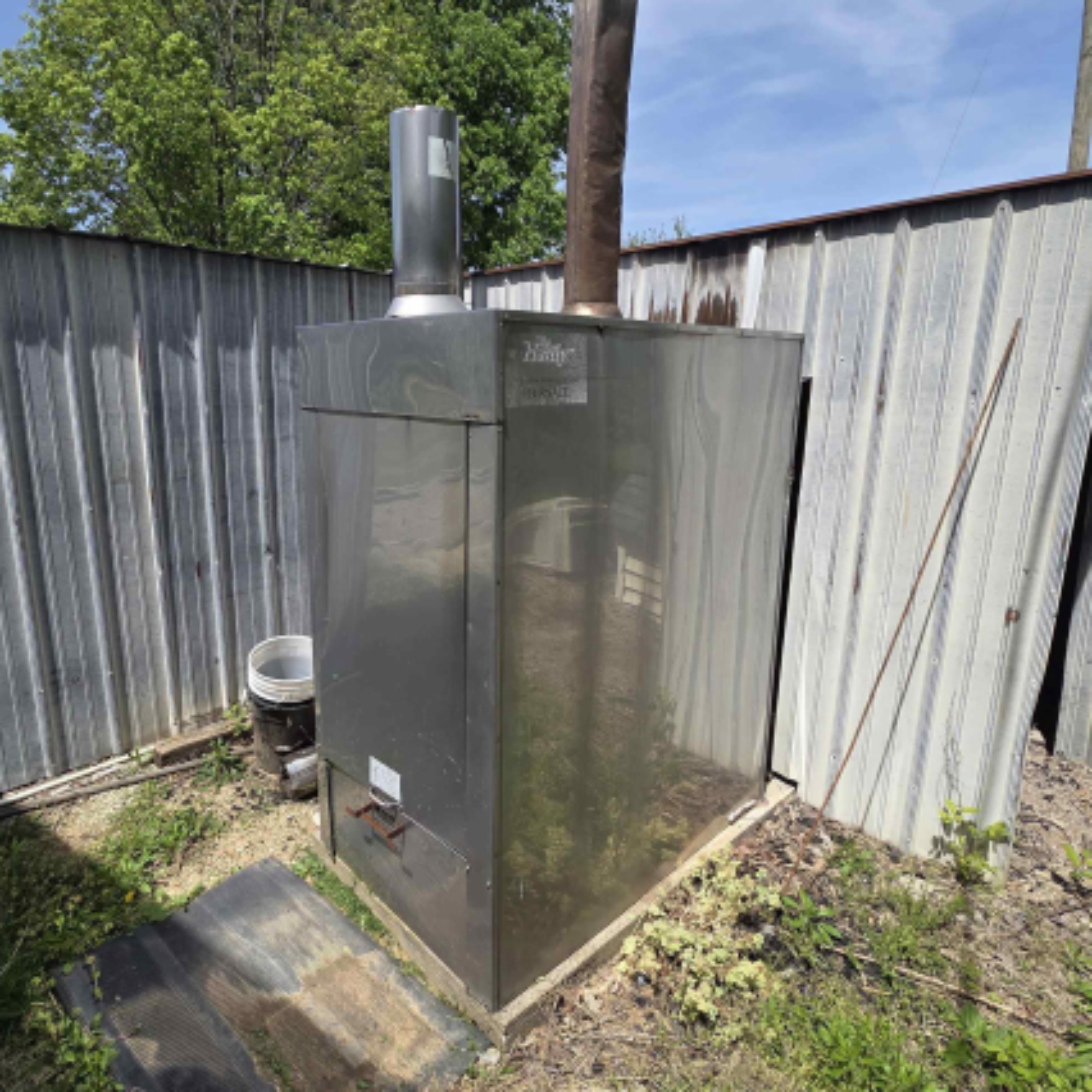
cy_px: 536
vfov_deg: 80.7
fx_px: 642
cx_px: 476
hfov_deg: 80.3
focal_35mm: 18
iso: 50
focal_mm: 2.2
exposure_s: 1/2111
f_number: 2.2
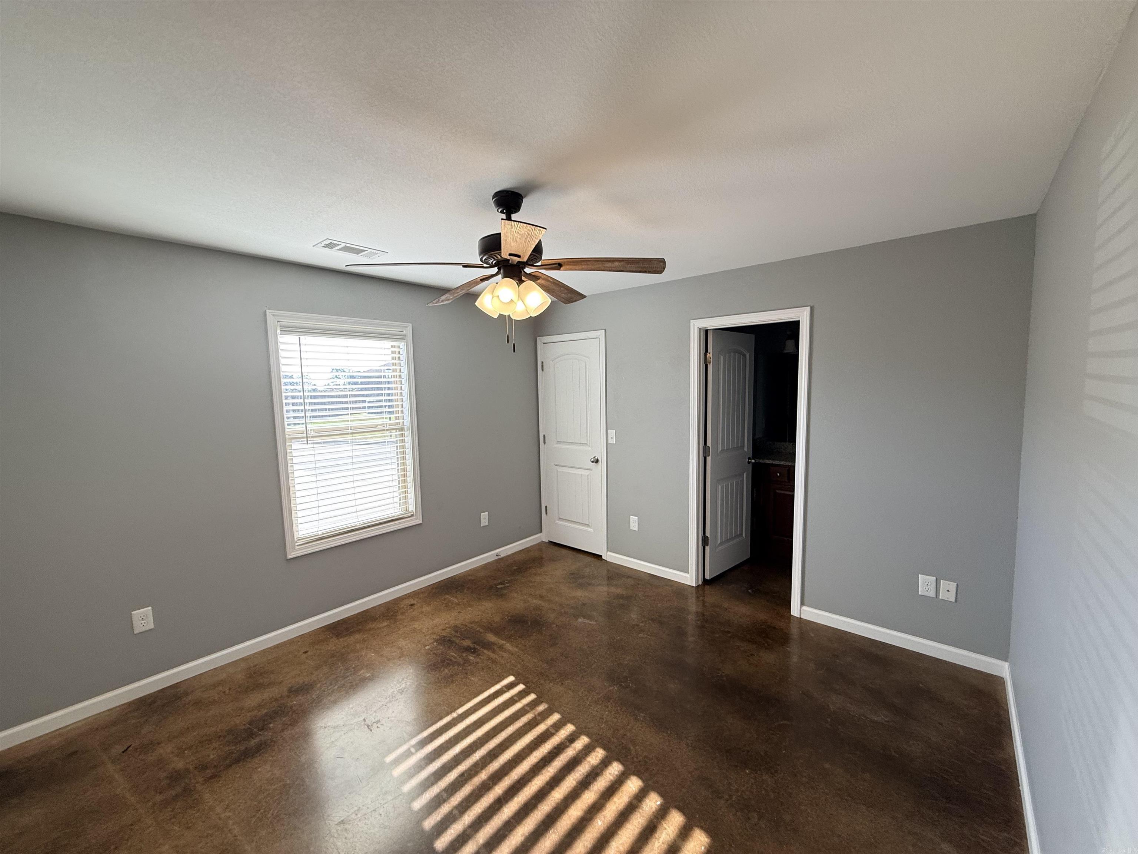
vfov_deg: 85.7
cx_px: 569
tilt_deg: -4.5
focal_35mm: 14
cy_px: 427
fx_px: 460
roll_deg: +1.1
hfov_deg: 102.1
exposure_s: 1/120
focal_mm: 2.22
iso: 64
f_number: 2.2
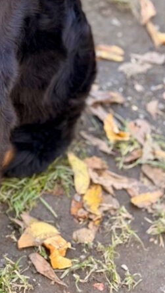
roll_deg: -9.5
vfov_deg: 16.2
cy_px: -5
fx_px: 1011
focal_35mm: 130
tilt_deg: -27.7
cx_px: -74
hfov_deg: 9.1
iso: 50
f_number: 1.6
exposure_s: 1/94
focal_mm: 5.96
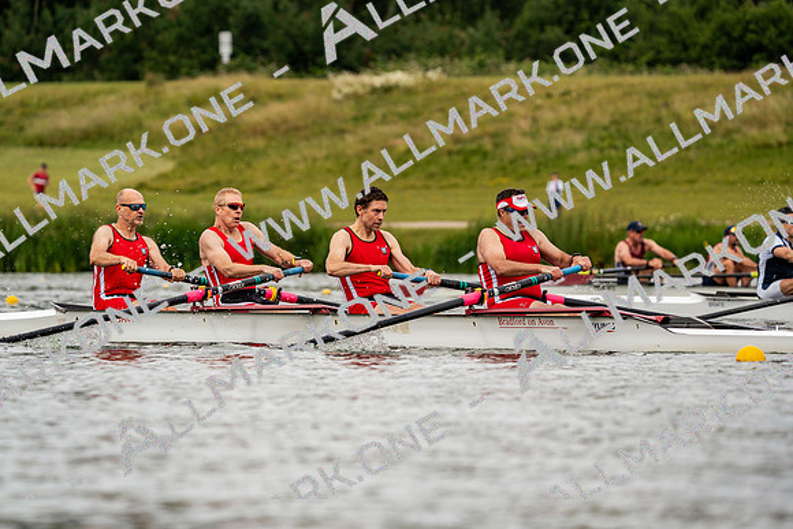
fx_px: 7447
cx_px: 396
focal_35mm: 338
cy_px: 264
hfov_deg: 6.1
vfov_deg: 4.1
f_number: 6.3
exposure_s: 1/2000
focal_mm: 338
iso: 320
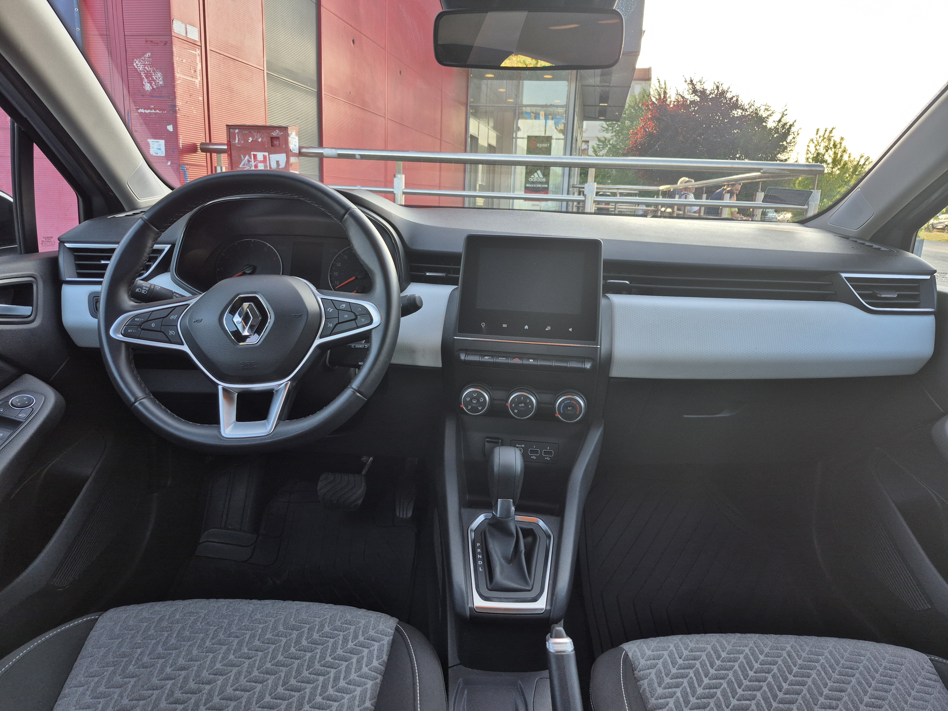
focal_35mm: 23
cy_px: 356
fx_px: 630
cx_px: 474
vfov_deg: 58.9
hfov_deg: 73.9
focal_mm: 5.4
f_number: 1.8
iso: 50
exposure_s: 1/180
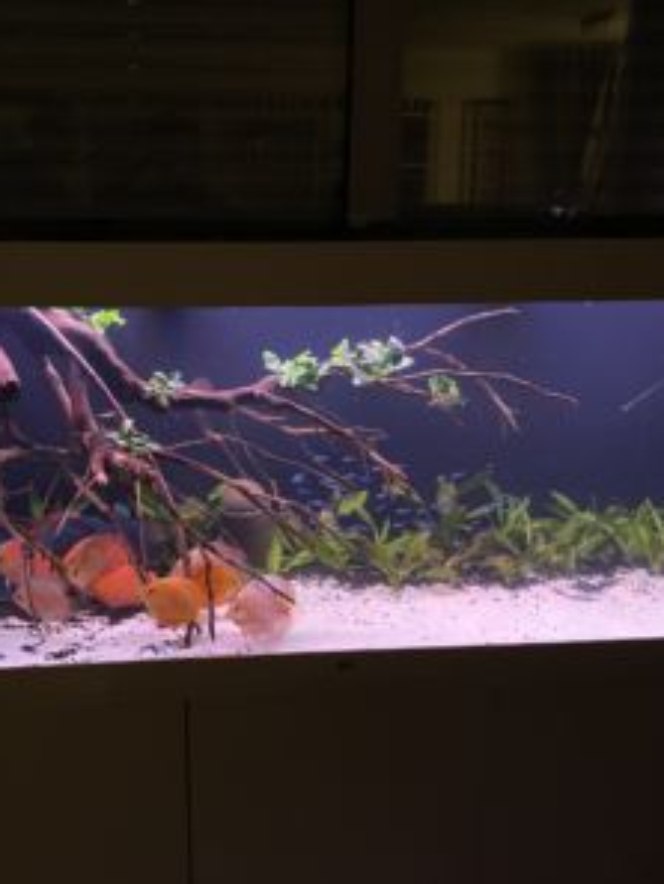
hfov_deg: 40.4
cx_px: 247
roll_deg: -0.9
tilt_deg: -16.5
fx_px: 895
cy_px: 443
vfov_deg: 52.6
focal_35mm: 35
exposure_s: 1/25
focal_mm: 4.25
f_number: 1.8
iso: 800
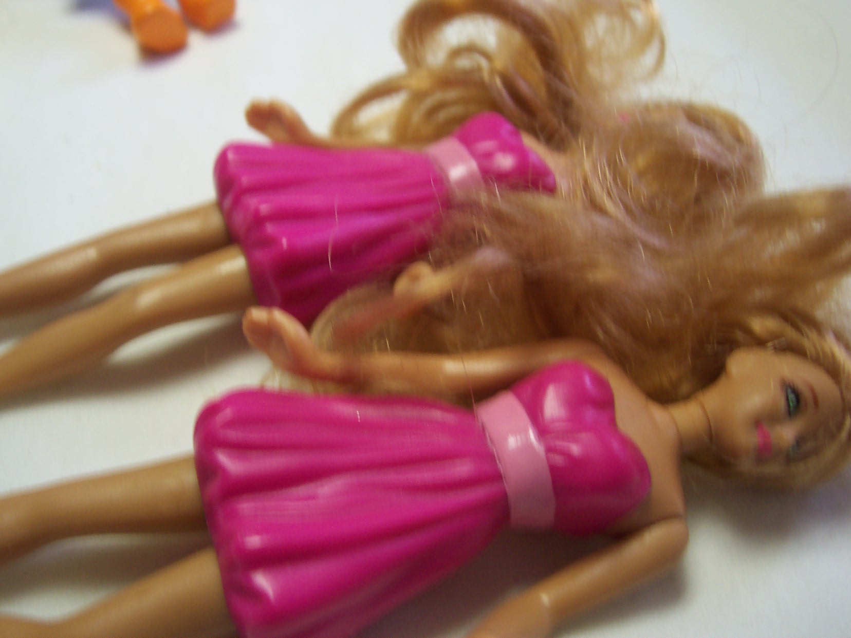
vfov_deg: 38.7
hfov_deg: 50.1
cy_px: 319
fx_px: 910
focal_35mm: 37
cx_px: 426
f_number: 2.8
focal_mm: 5.6
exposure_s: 1/45
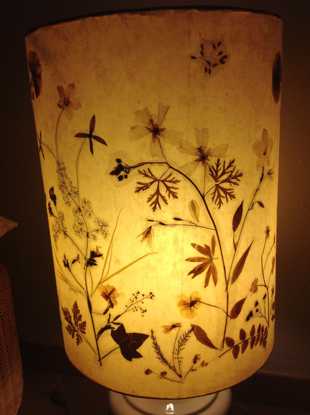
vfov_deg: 52.7
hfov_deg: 40.6
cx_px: 155
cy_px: 208
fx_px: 419
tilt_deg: -15.4
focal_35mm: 35
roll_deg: +2.9
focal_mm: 4.28
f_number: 2.4
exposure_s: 1/120
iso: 64
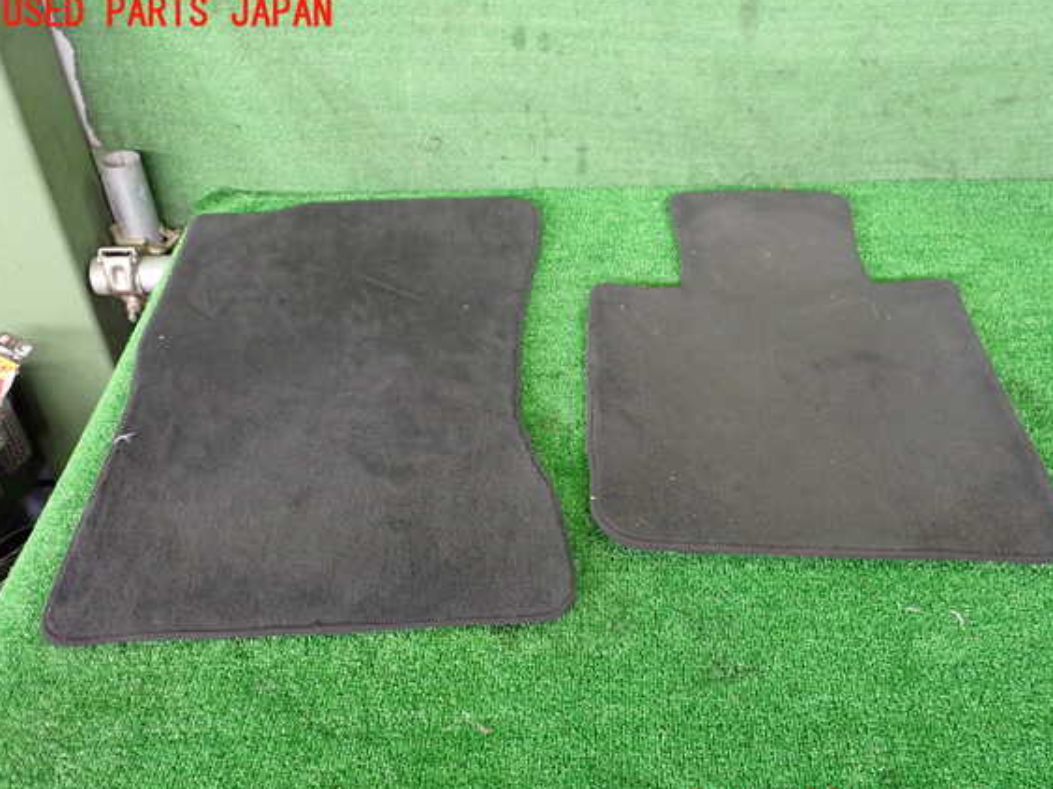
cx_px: 554
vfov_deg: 44.1
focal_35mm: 32
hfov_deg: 56.8
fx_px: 973
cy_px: 411
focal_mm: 5.4
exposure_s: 1/30
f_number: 2.3
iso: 500
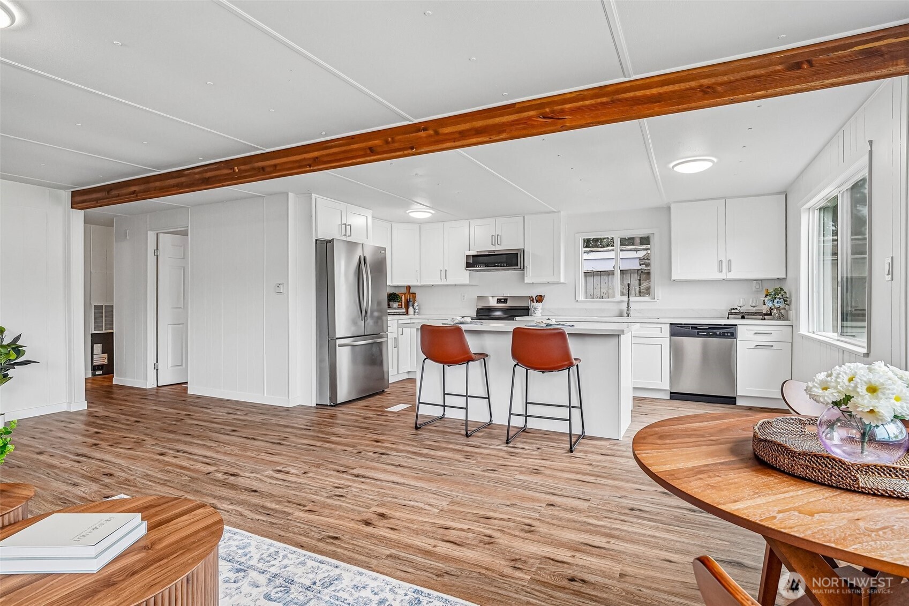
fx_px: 404
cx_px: 454
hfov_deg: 96.7
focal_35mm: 16
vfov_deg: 73.7
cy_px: 303
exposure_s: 1/50
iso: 1600
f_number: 8
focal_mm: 16
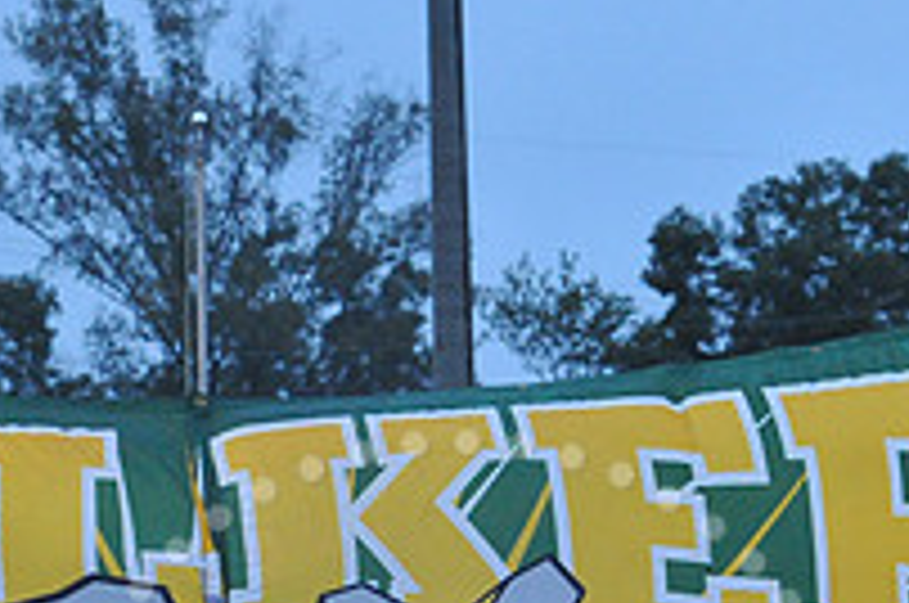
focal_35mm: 603
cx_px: 459
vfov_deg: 2.3
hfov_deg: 3.4
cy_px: 855
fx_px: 15201
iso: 5000
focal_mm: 210
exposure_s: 1/160
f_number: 13
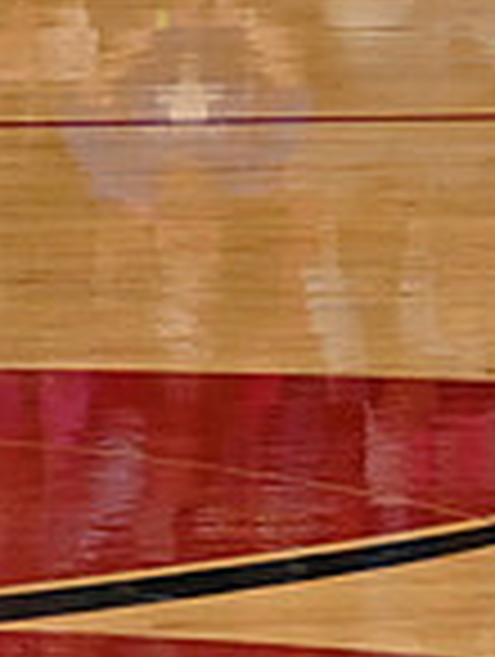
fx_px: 11958
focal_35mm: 629
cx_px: -801
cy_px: -38
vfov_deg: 3.1
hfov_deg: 2.4
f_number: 4
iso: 5000
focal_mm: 110
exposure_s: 1/400
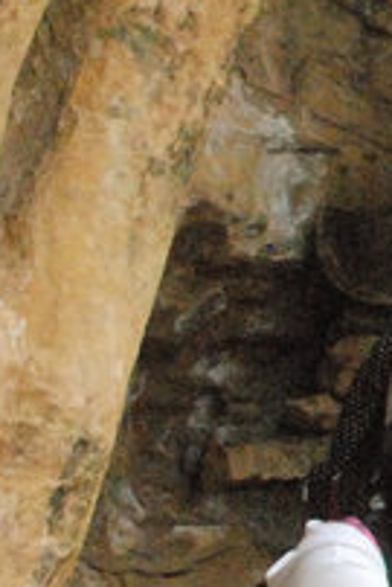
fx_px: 3840
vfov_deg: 8.7
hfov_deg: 5.5
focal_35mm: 236
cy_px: 193
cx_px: 1196
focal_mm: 31
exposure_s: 1/640
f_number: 13
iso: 3200
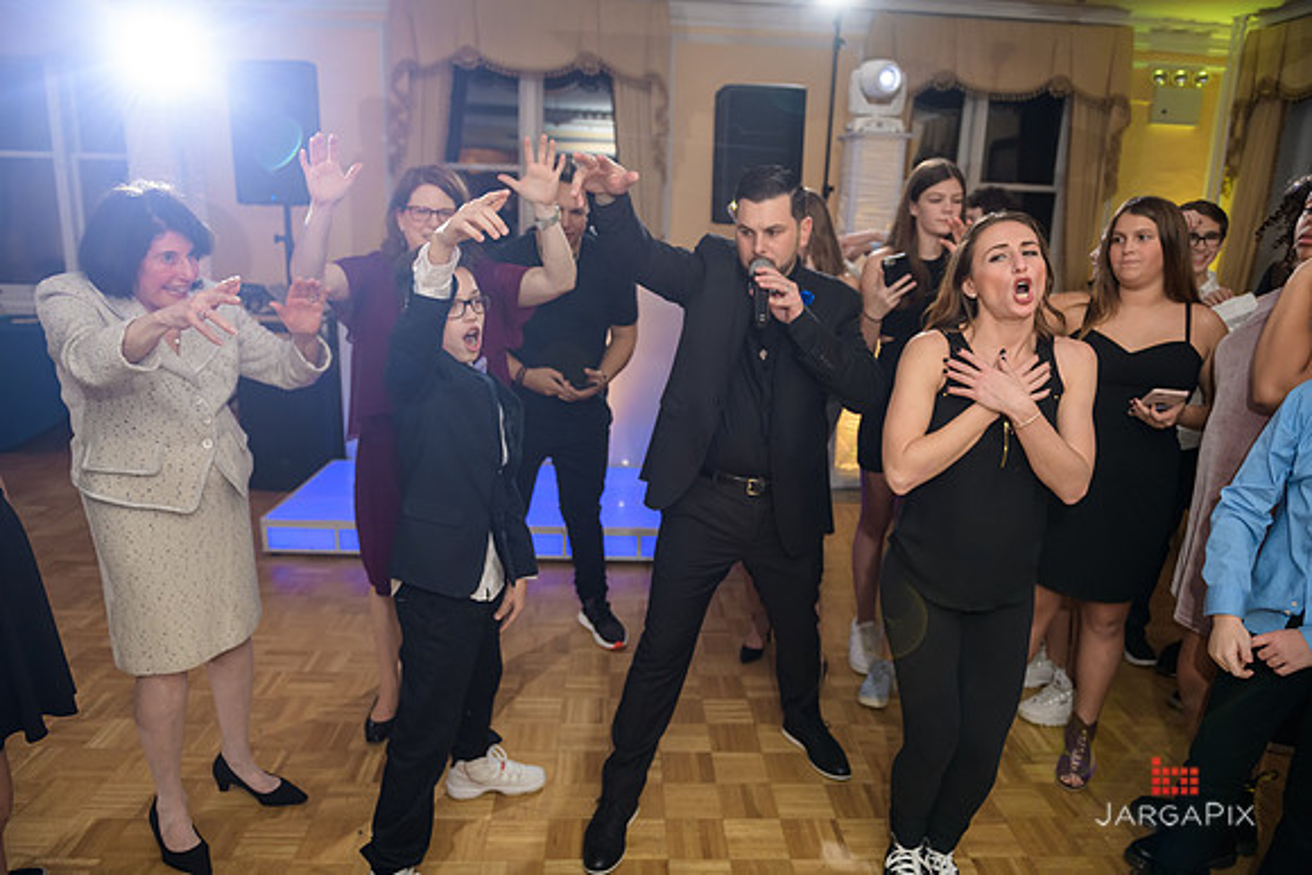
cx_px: 656
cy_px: 438
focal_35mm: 24
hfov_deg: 73.7
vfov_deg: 53.2
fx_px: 875
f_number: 3.2
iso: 800
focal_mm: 24
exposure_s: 1/125
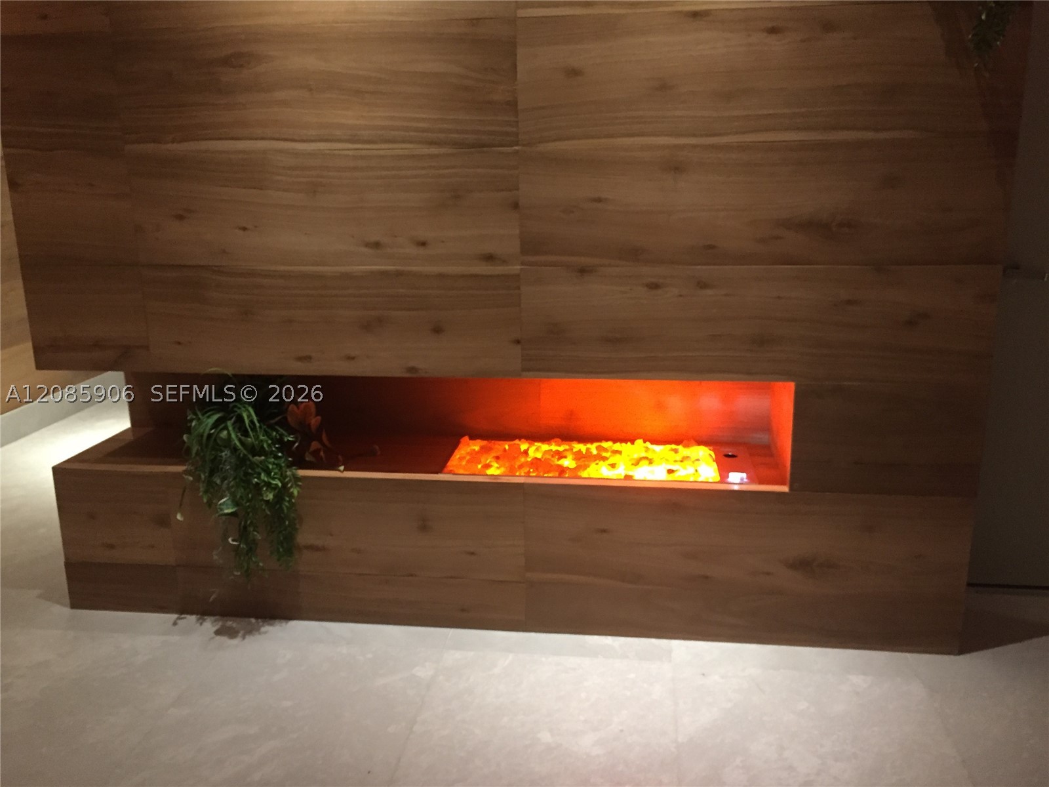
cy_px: 394
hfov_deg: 61.7
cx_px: 524
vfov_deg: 48.2
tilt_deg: -15.0
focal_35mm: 29
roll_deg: +0.9
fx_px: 879
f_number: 2.2
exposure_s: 1/15
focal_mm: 4.15
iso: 500
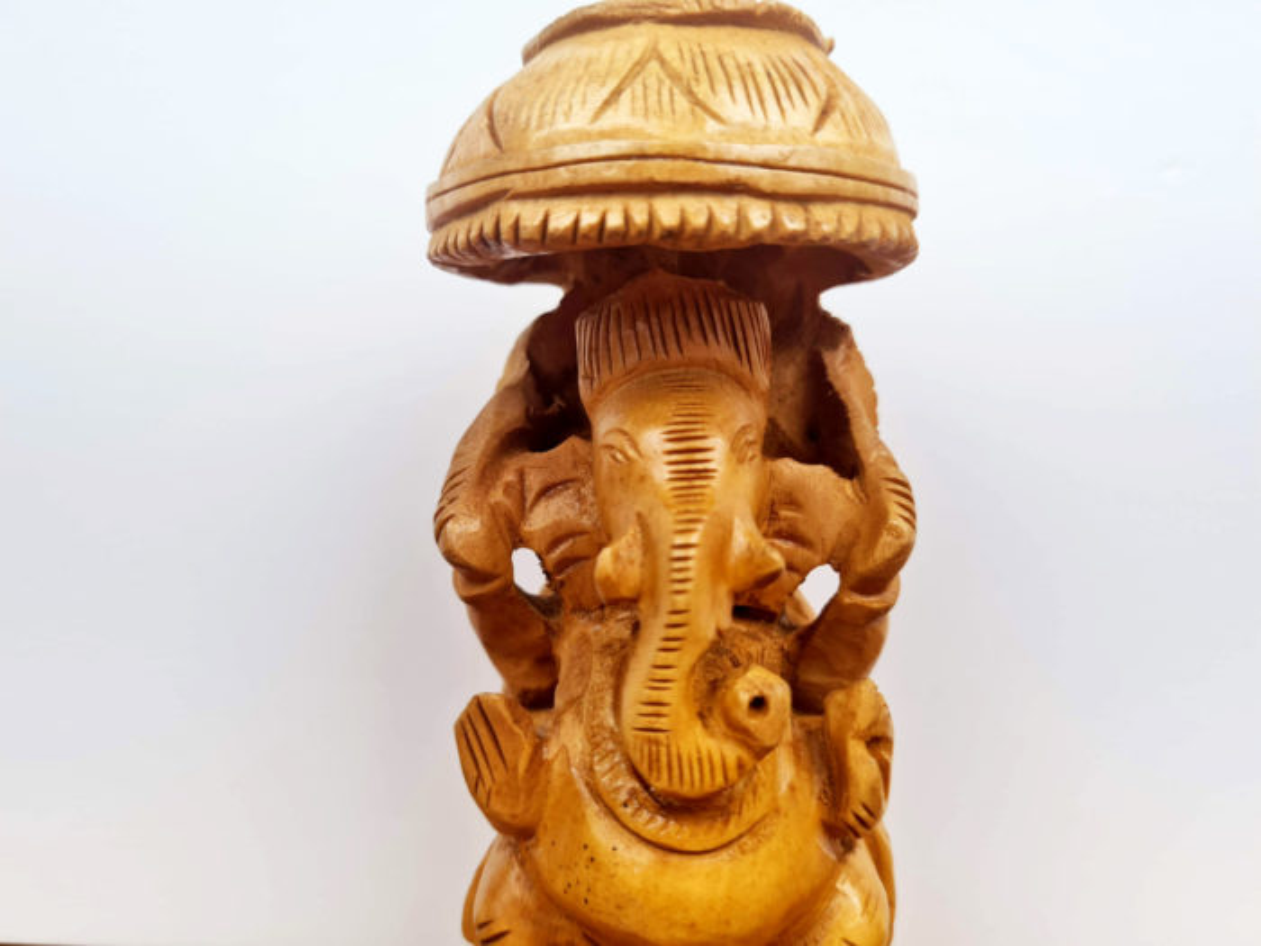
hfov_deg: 67.3
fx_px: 947
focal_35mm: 26
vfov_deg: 53.1
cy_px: 473
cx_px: 630
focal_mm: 5.4
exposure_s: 1/213
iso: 50
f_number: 1.8
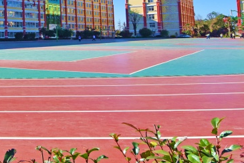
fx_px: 251
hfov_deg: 44.6
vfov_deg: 34.0
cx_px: 3
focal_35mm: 37
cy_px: 17
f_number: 5.6
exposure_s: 1/2500
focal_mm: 10
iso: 640
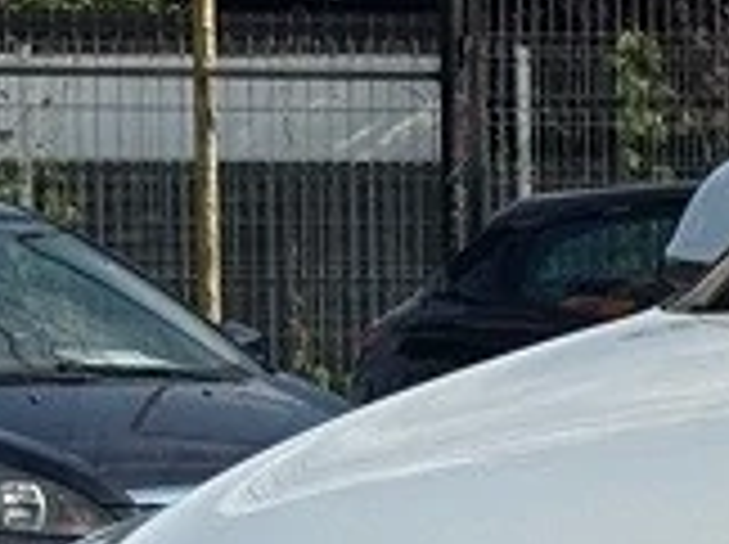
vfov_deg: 5.0
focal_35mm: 297
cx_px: 1408
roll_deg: -0.1
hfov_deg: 6.5
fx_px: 6245
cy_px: 620
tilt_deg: -2.9
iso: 64
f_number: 1.78
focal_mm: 6.76
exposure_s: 1/7937
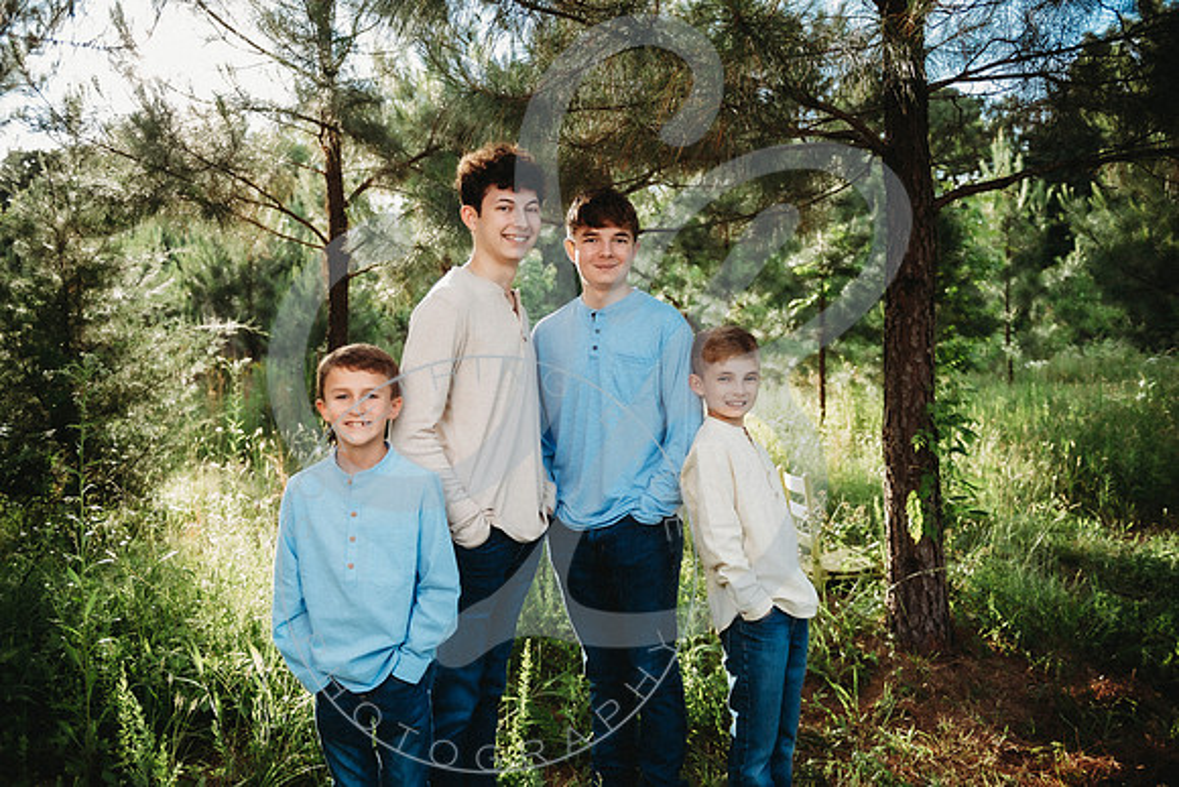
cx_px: 590
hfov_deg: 67.4
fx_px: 884
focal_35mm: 27
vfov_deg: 48.0
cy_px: 394
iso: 80
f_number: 2.8
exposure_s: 1/200
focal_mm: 27
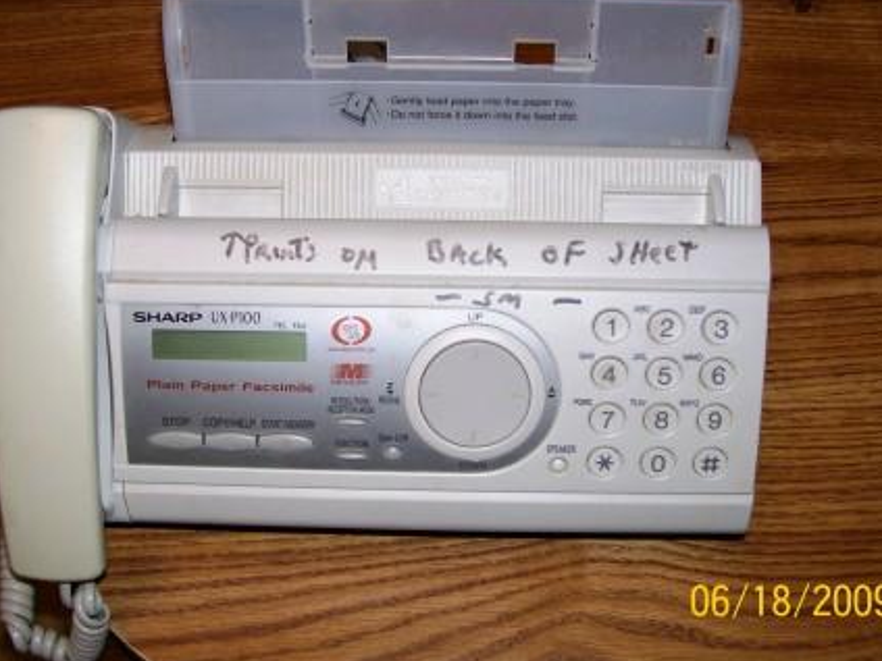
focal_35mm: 38
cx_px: 429
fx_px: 968
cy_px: 327
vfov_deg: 37.7
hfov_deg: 49.0
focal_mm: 6
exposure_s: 1/64
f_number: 2.7
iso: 80
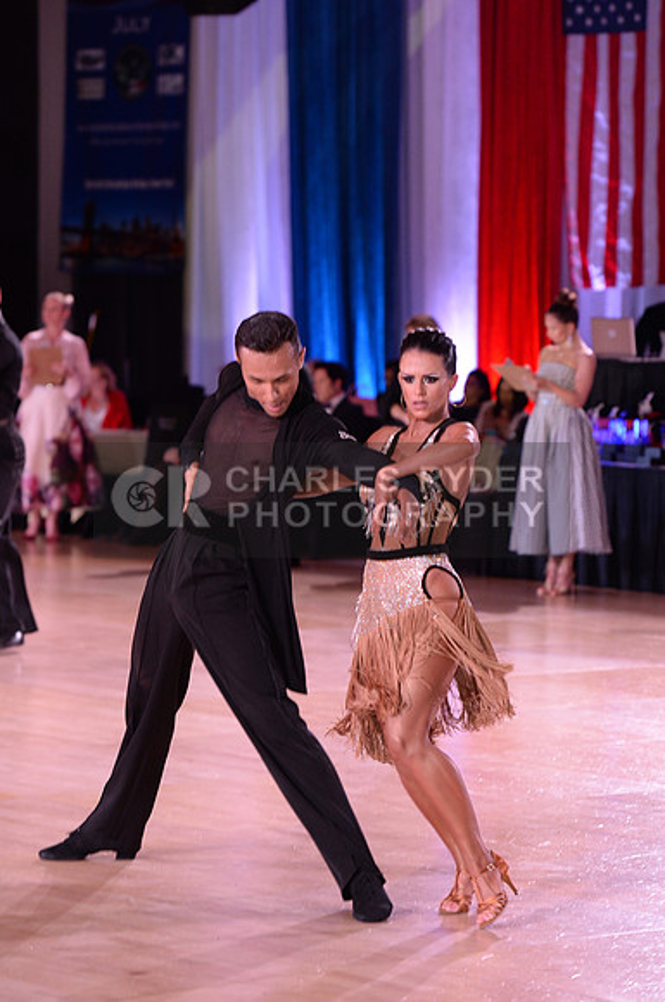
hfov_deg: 10.1
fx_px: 3752
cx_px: 332
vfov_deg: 15.2
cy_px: 501
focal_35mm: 135
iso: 2000
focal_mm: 135
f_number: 4
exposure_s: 1/250
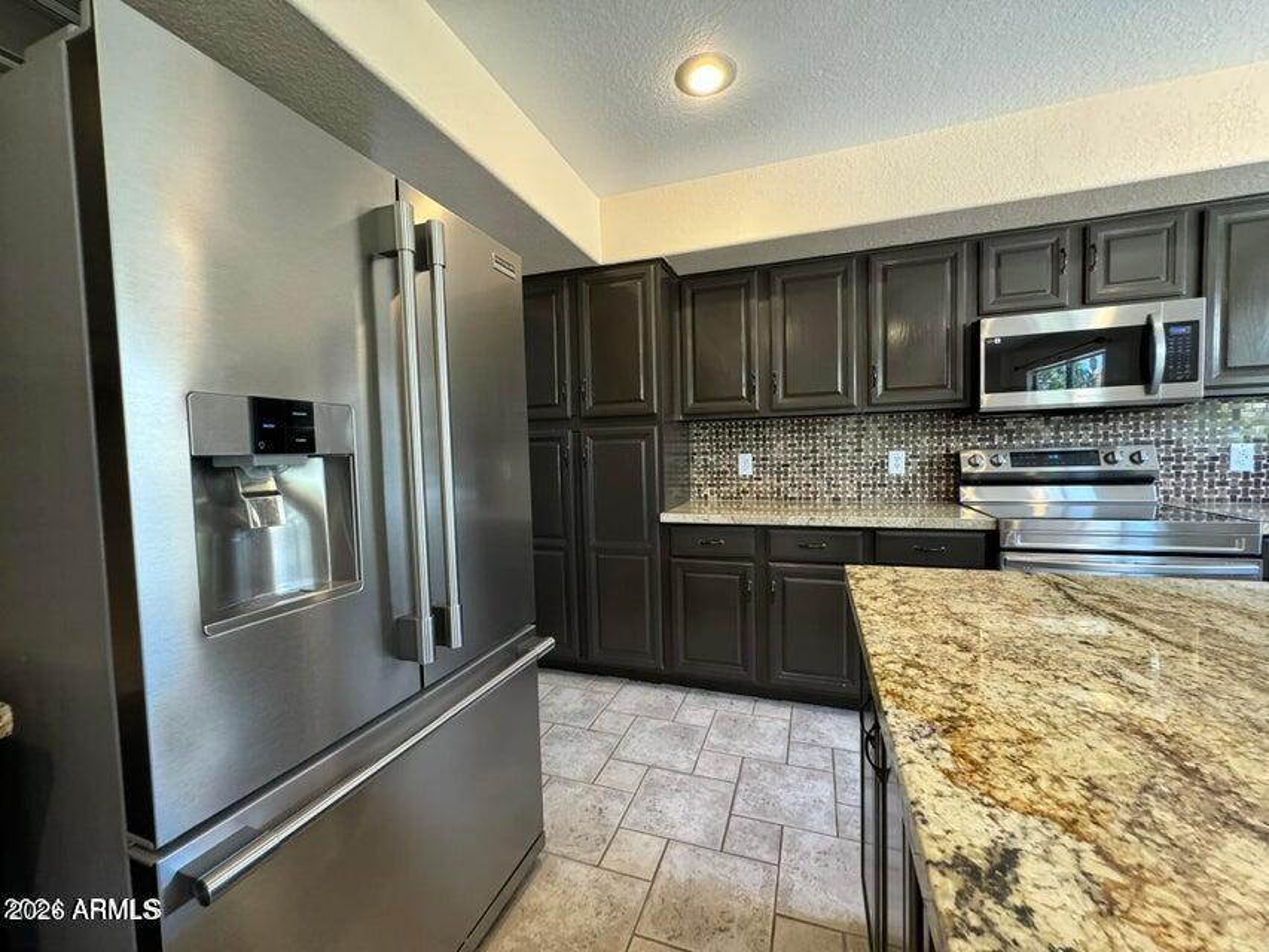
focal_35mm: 14
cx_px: 634
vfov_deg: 85.7
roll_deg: +2.1
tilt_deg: -3.7
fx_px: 513
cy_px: 476
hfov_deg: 102.1
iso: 500
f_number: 2.2
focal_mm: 2.22
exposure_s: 1/60
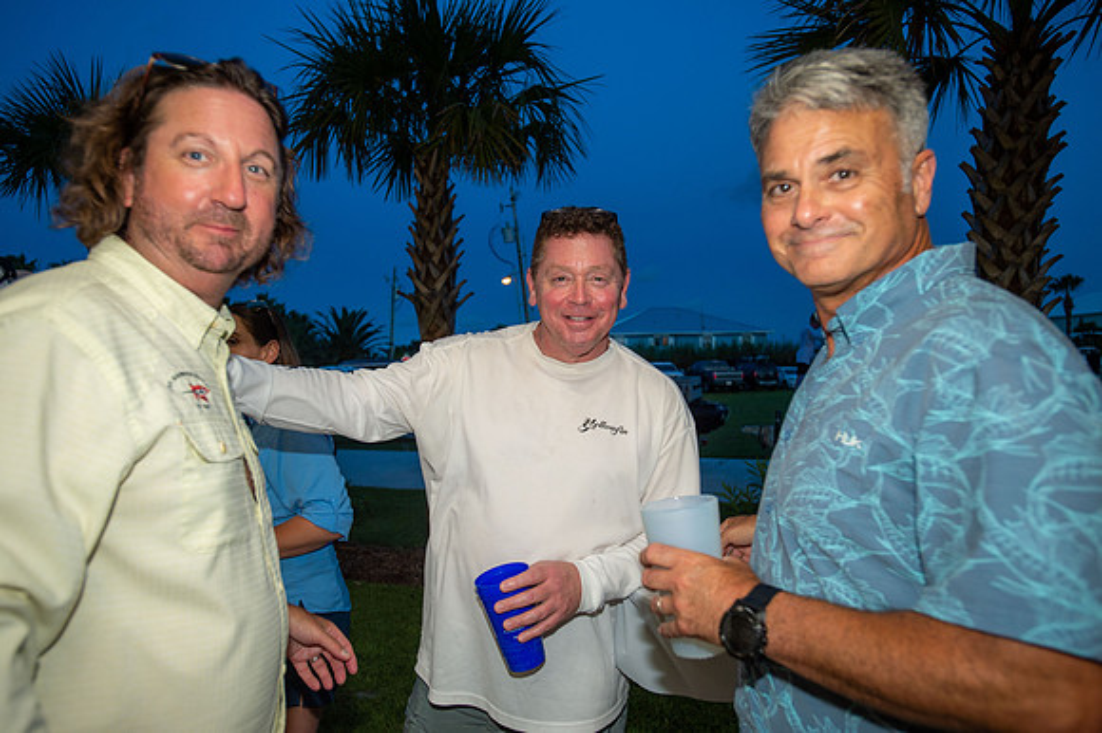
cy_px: 366
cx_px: 551
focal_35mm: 26
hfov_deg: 69.4
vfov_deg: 49.5
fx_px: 795
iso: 640
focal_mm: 26
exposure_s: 1/100
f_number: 4
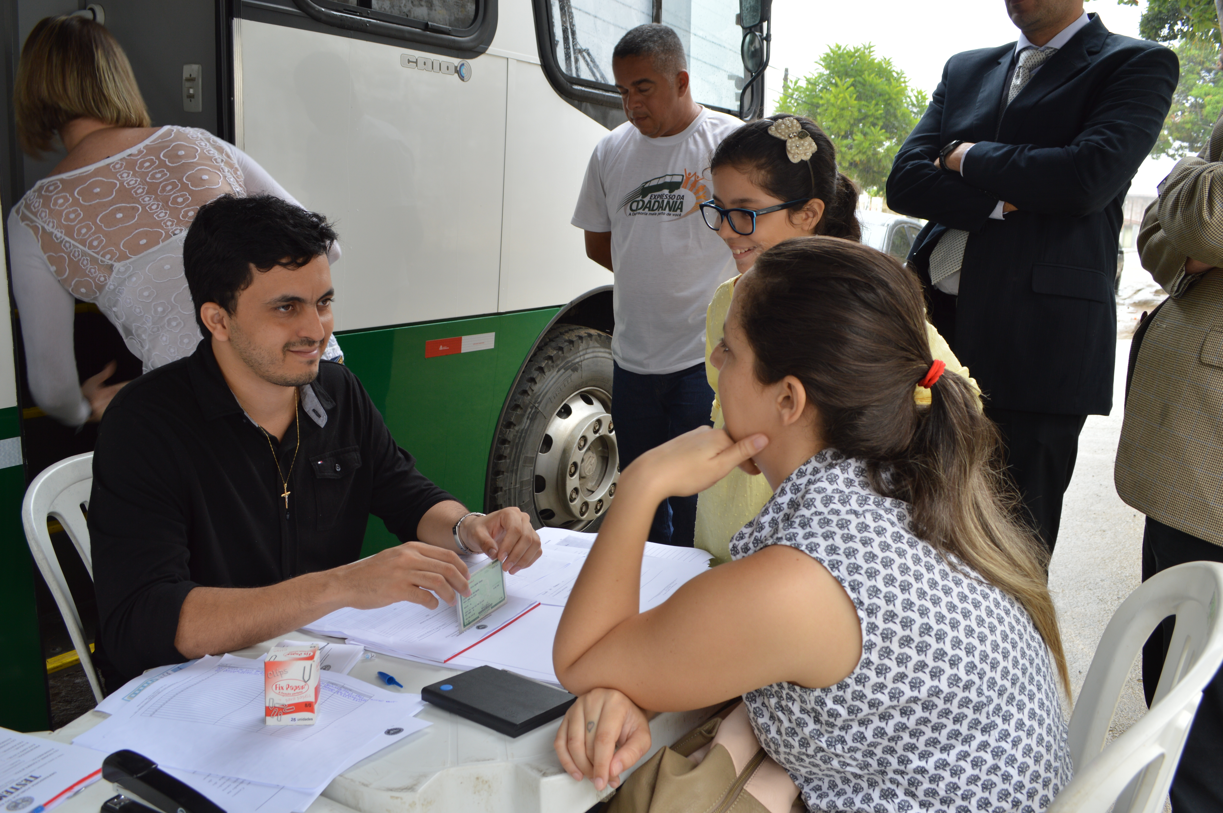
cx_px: 612
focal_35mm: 27
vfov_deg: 47.8
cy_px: 406
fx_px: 916
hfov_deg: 67.4
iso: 100
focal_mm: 18
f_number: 5.6
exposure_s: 1/80
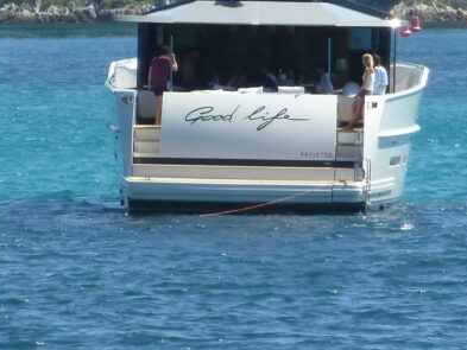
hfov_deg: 2.5
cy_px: 133
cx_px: 314
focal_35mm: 779
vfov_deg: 1.9
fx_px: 10513
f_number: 4.9
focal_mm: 49.2
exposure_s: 1/320
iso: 80
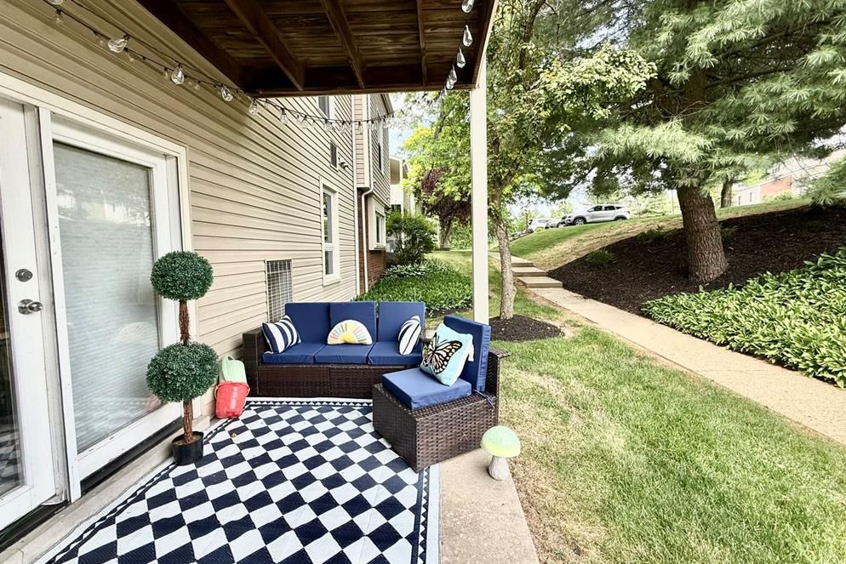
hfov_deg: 100.4
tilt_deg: -3.6
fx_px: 353
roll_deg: +1.4
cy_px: 273
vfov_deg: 77.3
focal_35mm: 15
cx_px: 429
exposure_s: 1/340
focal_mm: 2.22
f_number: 2.2
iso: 64
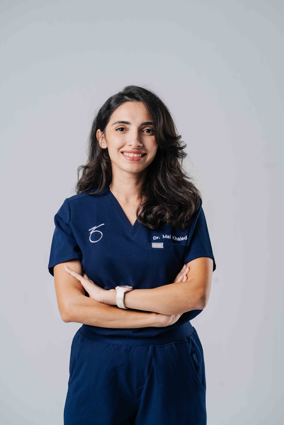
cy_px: 212
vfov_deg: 23.9
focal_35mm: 85
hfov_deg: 16.1
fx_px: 1006
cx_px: 142
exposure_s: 1/250
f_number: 6.3
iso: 1000
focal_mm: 85
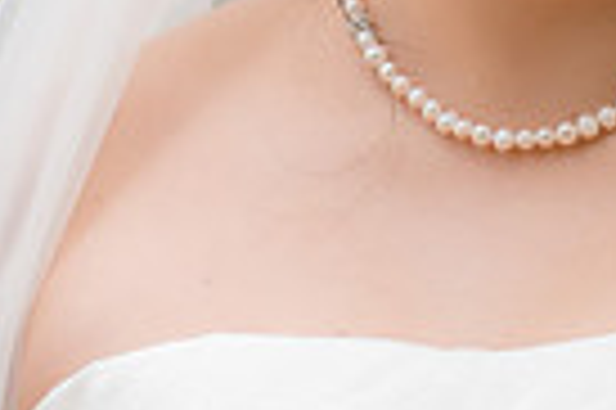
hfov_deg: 3.0
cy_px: -327
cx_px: 652
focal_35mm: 677
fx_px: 11570
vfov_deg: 2.0
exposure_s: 1/250
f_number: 2.8
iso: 640
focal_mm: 160
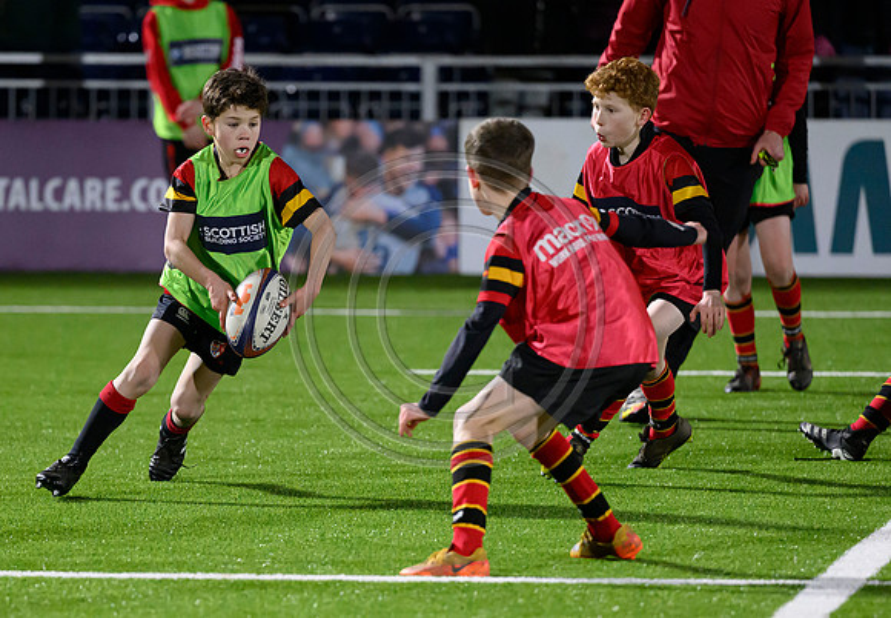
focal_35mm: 315
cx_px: 348
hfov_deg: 6.5
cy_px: 420
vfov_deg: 4.5
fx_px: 7889
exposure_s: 1/1250
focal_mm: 195
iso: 6400
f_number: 3.2
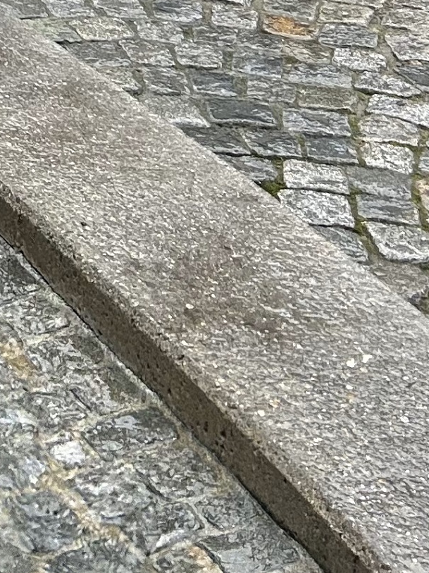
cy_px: -644
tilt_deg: -3.9
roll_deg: -0.4
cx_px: -360
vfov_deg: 14.1
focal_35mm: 112
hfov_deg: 12.1
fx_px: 1852
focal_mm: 5.7
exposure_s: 1/1621
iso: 50
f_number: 1.5
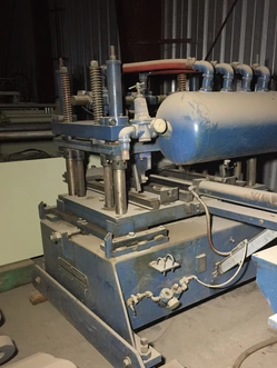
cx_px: 158
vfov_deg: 52.3
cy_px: 213
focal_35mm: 35
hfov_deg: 40.7
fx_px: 373
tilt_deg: -16.5
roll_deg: -0.3
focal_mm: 4.15
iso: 320
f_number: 2.2
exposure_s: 1/15
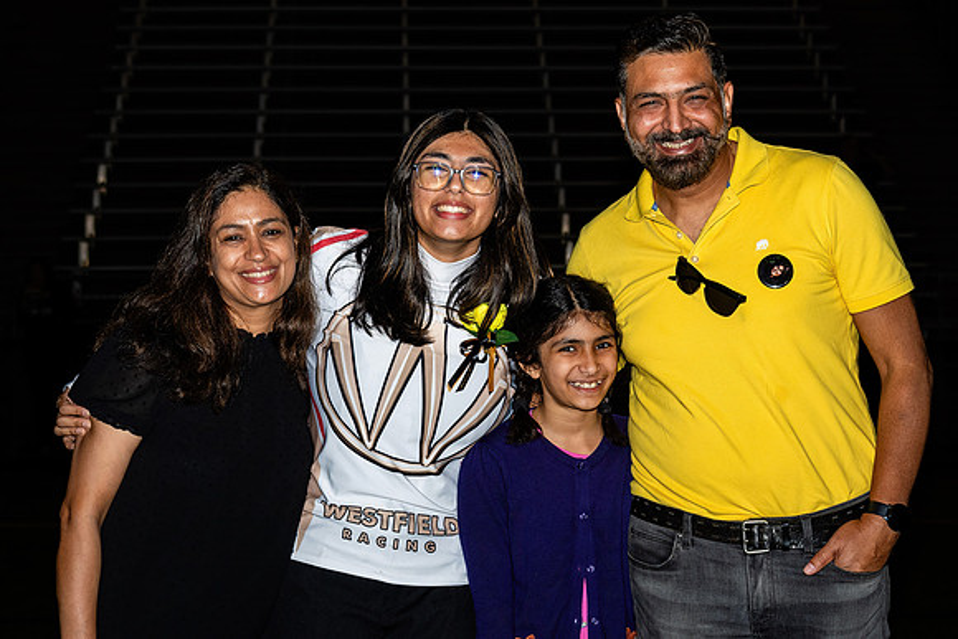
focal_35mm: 115
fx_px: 3050
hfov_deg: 17.8
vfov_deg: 12.0
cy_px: 386
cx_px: 523
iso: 320
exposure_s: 1/200
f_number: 5
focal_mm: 52
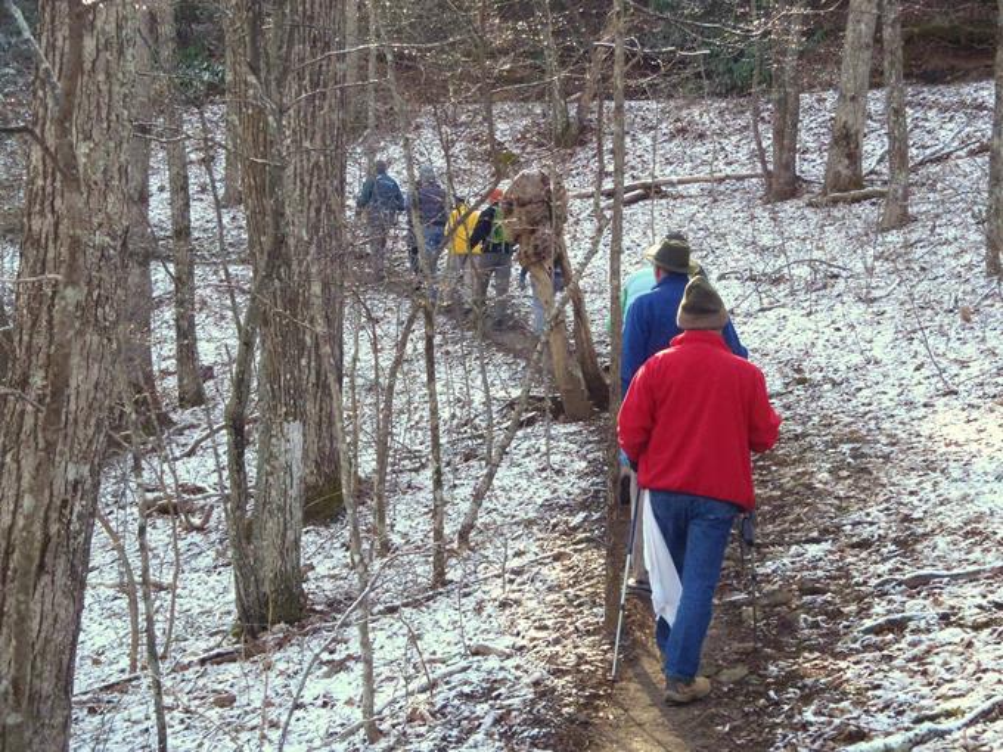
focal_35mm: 64
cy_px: 376
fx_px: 1854
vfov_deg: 22.9
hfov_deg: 30.3
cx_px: 502
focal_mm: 11.43
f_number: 5.4
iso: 400
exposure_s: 1/125
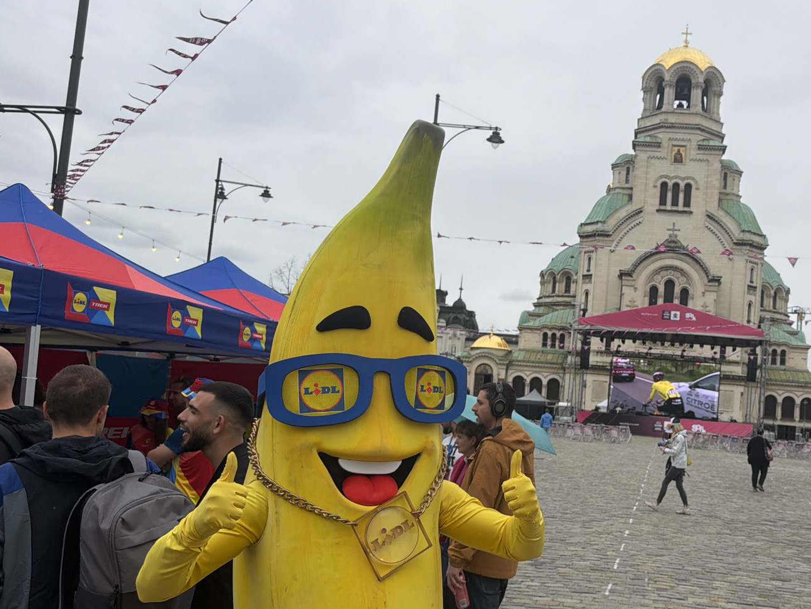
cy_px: 334
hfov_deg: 48.5
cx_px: 592
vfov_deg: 38.6
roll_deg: -4.2
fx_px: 867
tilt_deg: +5.5
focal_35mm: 37
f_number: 1.78
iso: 80
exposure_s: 1/4167
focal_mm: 6.76
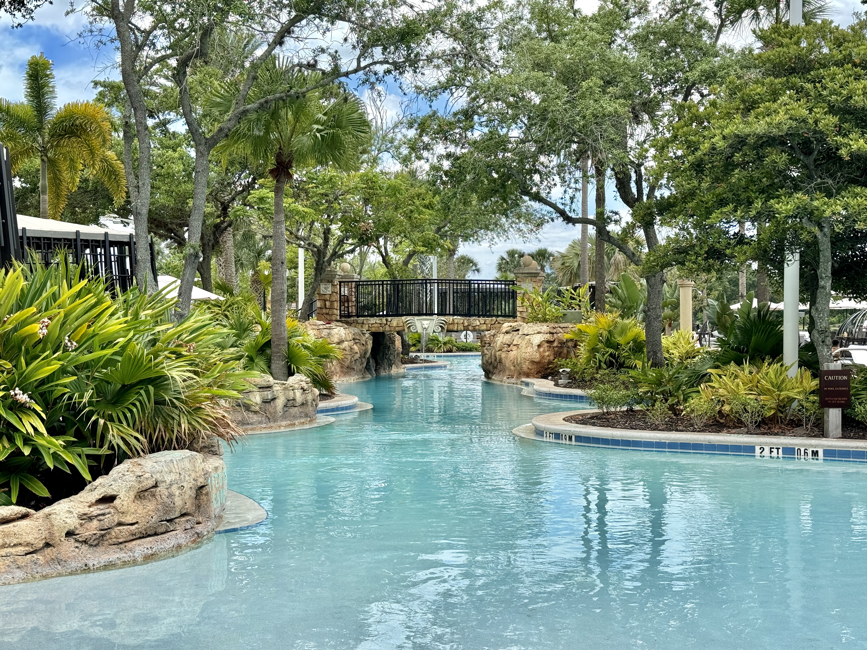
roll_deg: +0.0
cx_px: 434
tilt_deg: -0.7
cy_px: 325
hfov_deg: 39.7
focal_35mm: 48
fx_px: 1202
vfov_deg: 30.3
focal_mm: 6.76
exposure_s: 1/2513
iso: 64
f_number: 1.78
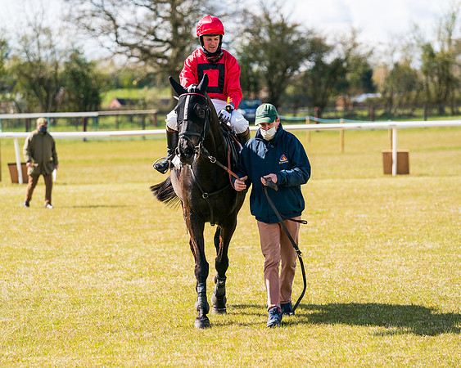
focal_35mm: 172
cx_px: 237
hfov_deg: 11.2
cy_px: 187
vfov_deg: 9.0
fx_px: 2342
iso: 400
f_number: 4
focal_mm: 150
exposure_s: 1/2500
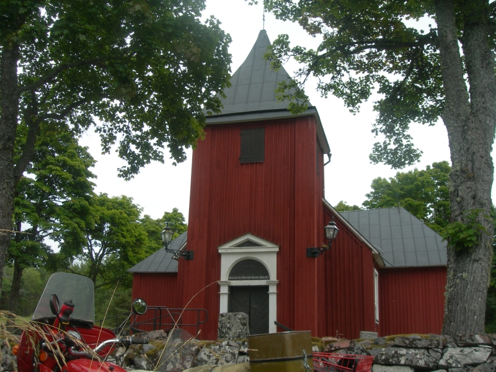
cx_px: 248
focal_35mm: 38
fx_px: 544
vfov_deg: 37.7
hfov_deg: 49.0
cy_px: 186
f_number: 4.8
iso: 50
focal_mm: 7.8
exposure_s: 1/227
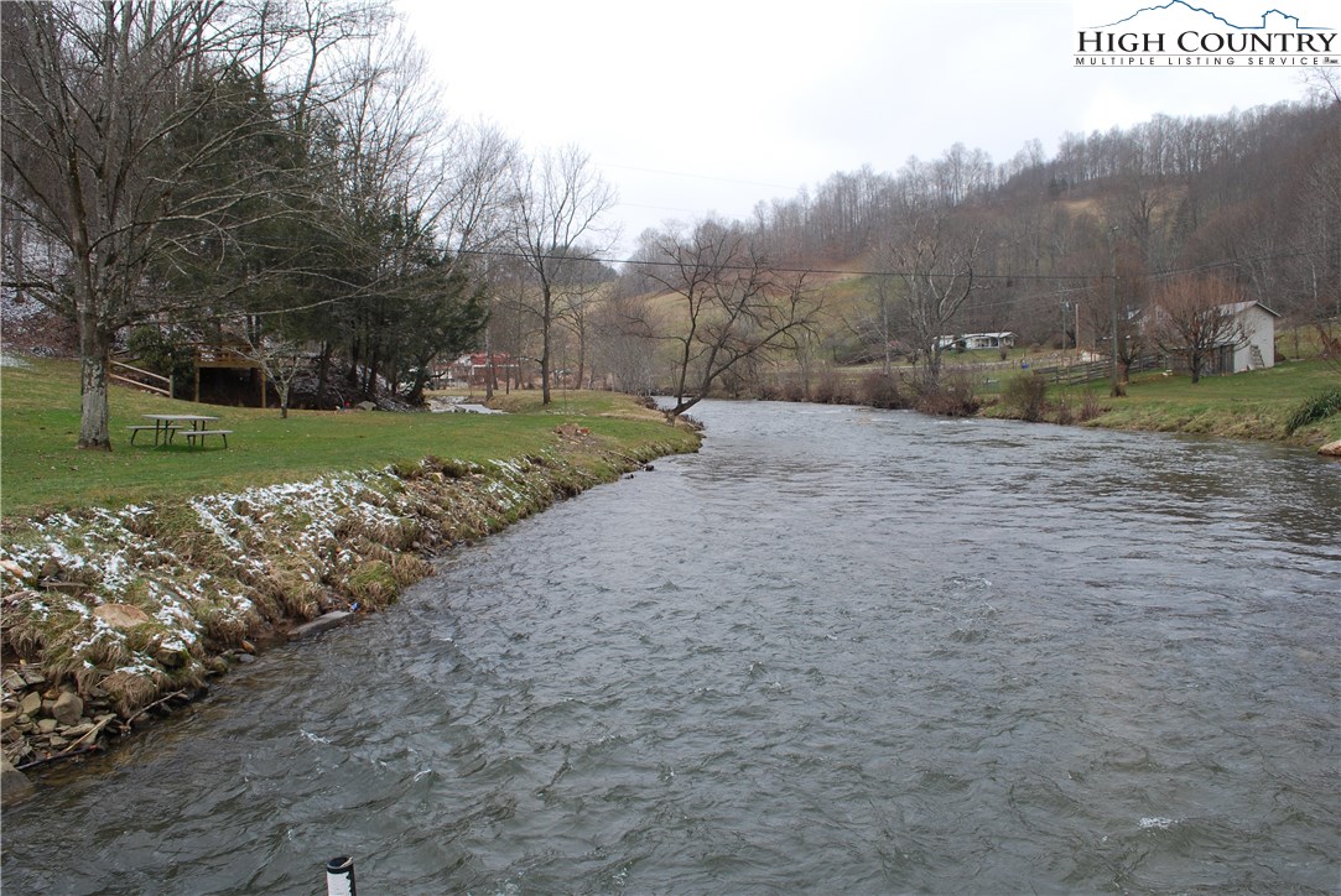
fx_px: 1007
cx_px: 670
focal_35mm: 27
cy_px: 448
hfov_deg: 67.3
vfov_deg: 48.0
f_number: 9
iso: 200
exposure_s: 1/160
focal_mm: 18
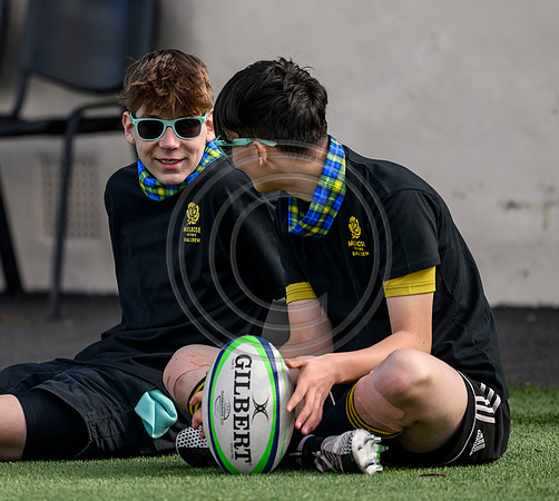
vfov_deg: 1.8
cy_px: 255
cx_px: 181
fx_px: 15980
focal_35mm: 921
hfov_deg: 2.0
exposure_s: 1/640
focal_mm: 560
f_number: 4
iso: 200
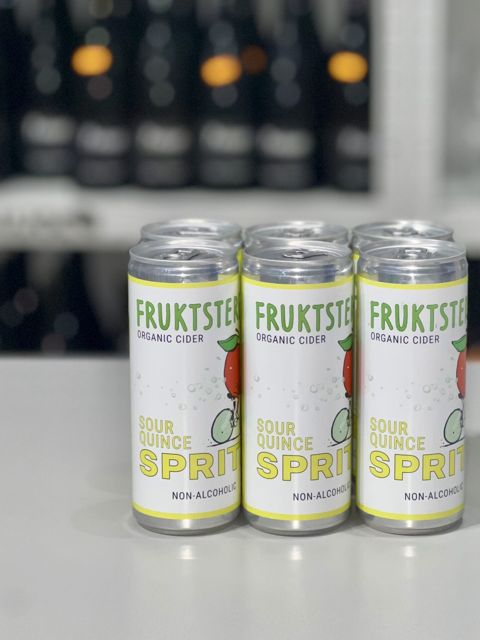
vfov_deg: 19.2
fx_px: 1886
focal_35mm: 102
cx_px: 298
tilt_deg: -10.4
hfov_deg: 14.5
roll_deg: +0.4
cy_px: 264
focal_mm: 9
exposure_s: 1/121
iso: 250
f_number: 2.8
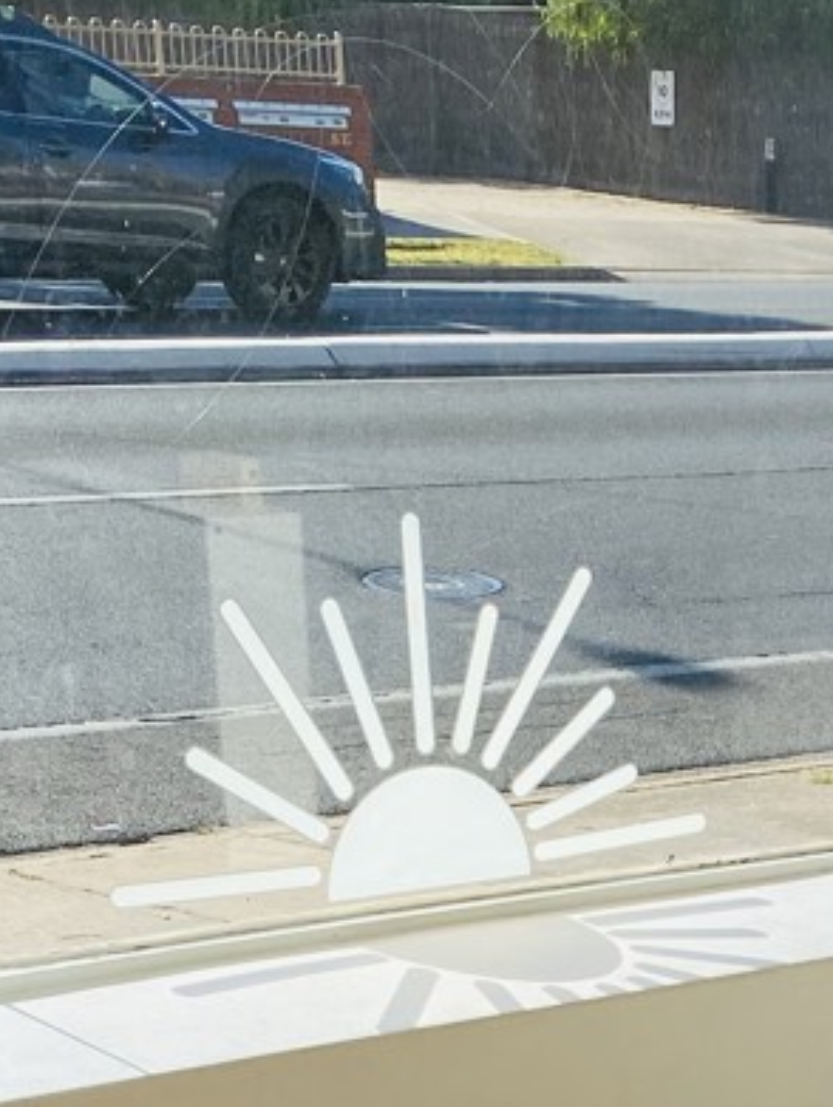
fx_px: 2979
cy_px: 1702
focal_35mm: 93
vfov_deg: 18.5
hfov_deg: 15.1
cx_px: 1142
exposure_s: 1/2222
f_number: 1.8
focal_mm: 4.25
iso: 32
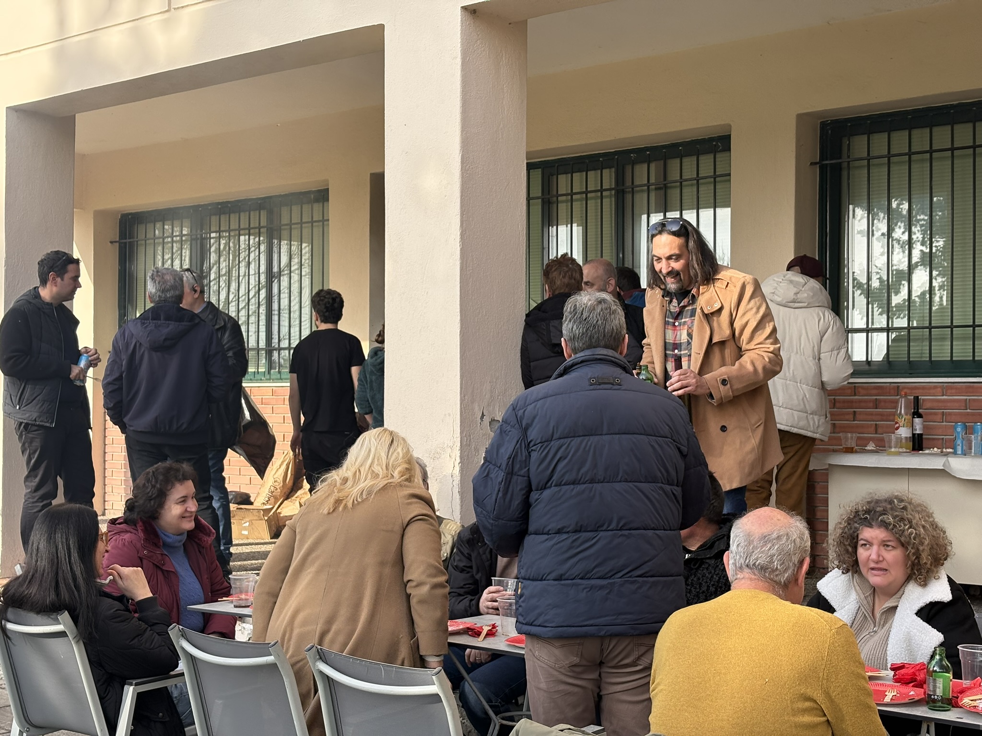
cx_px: 491
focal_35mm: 52
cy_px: 368
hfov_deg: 36.8
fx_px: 1475
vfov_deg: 28.0
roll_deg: -0.4
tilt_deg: +0.2
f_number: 1.6
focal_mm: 5.96
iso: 40
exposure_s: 1/765
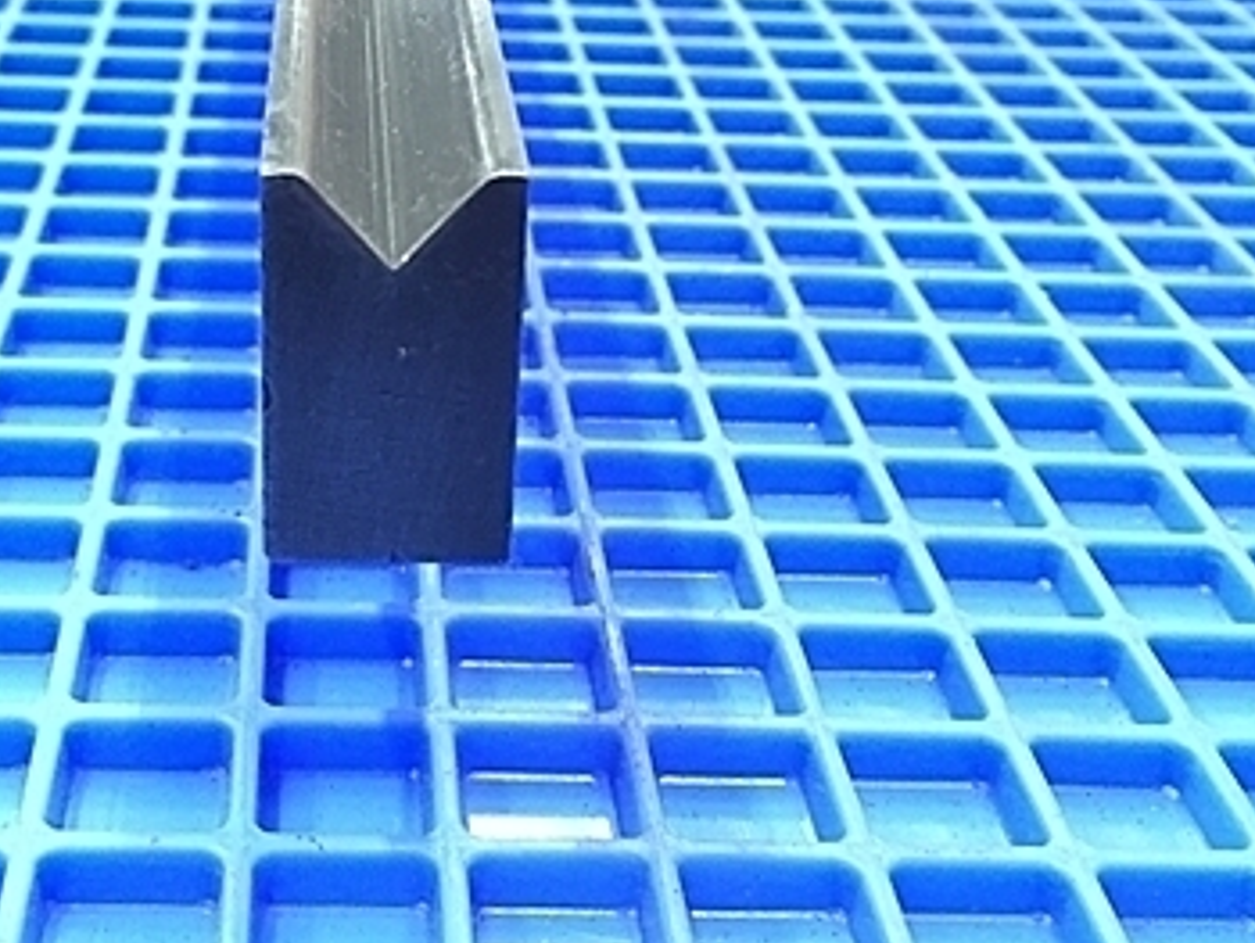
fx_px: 1923
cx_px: 398
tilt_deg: -24.2
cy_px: 251
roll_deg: -1.9
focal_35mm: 53
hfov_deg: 35.7
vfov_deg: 27.2
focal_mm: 4.15
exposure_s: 1/15
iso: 200
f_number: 2.2
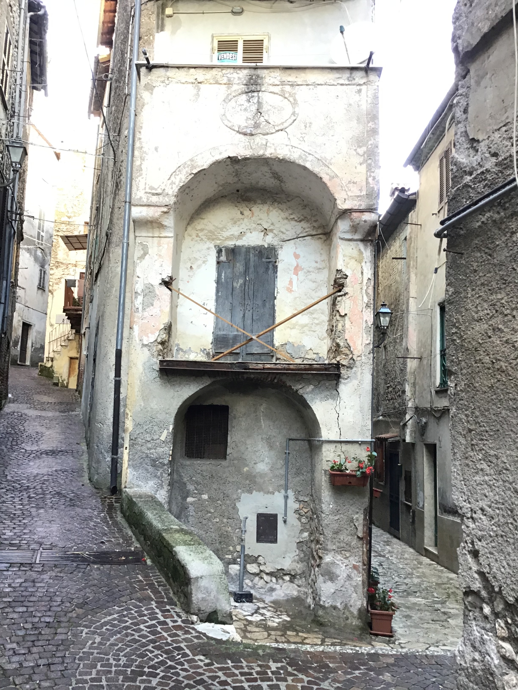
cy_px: 345
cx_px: 259
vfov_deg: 58.4
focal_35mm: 31
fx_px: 619
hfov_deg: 45.4
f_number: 2.4
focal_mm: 3.3
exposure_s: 1/33
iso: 50
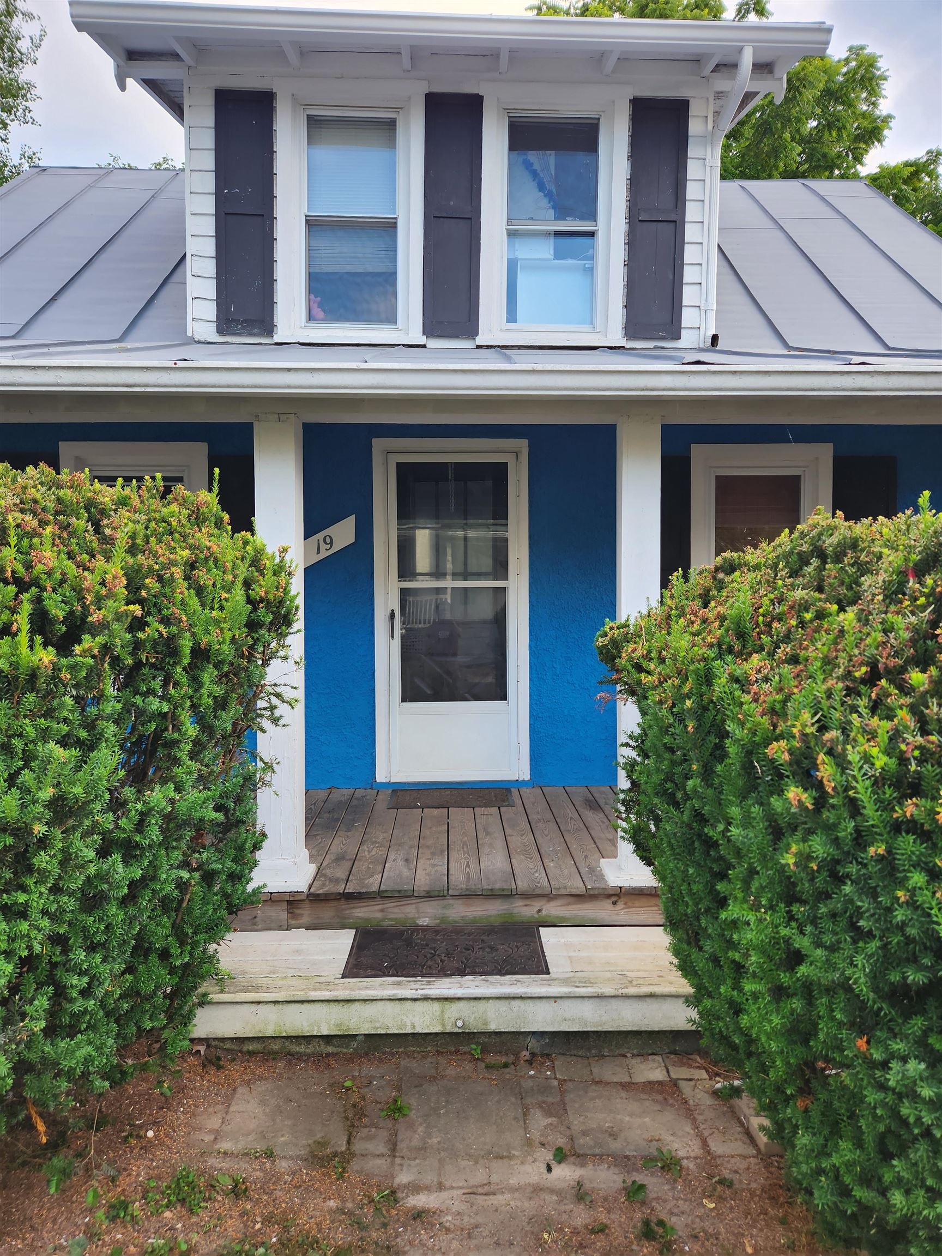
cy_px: 628
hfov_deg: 58.9
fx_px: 835
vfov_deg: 73.9
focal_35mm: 23
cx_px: 471
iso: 100
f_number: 1.8
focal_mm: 5.4
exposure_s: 1/180
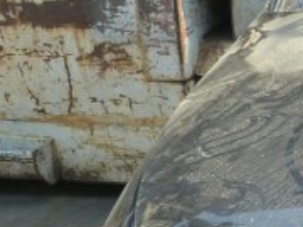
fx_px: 972
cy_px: 242
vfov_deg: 13.1
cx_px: 596
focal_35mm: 111
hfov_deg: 14.7
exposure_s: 1/125
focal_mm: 4.5
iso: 125
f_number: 4
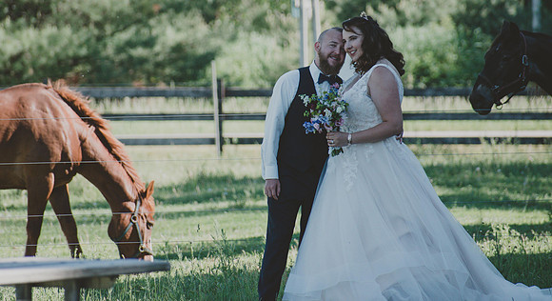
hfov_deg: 4.3
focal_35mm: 511
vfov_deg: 2.3
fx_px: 7431
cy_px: 102
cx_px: 258
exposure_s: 1/800
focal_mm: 300
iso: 800
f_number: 6.3
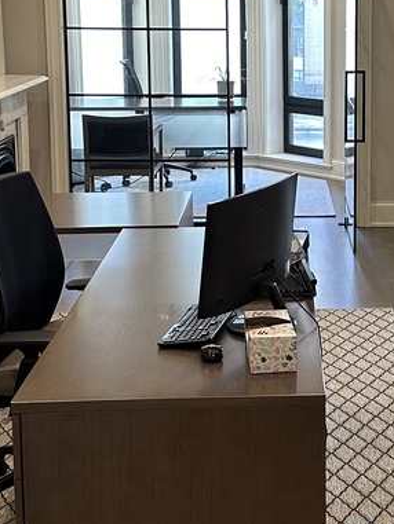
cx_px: 329
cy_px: 131
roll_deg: -0.4
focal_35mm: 68
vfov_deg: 28.1
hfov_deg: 21.3
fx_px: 1031
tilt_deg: -7.8
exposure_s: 1/120
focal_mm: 6.86
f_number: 1.78
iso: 200
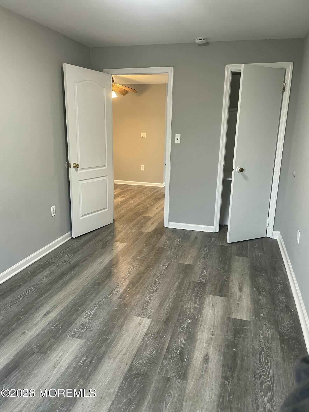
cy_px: 206
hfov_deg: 53.1
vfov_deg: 67.3
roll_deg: -1.6
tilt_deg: -13.8
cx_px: 154
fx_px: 309
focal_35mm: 26
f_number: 1.6
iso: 200
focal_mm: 4.2
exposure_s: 1/60
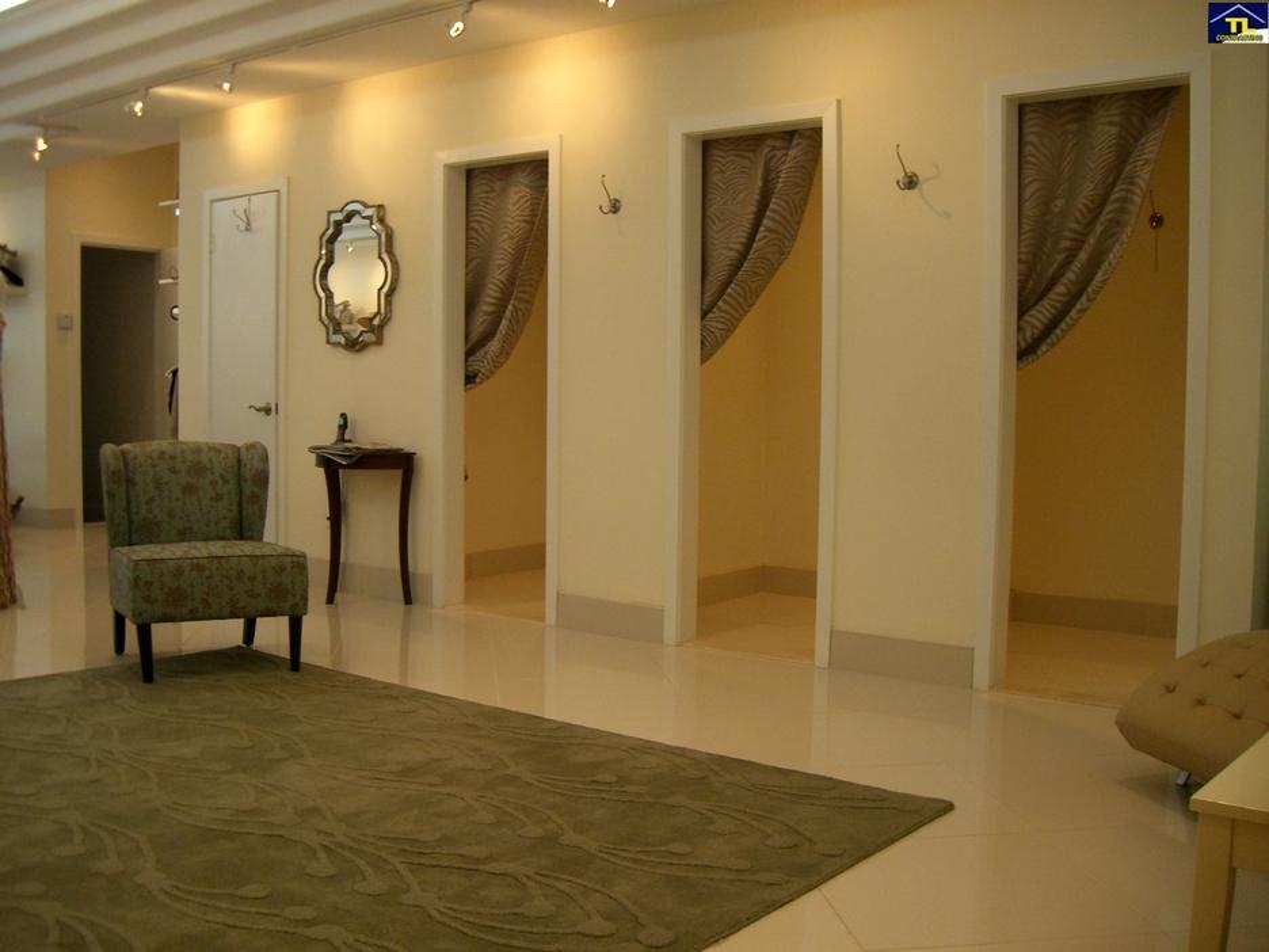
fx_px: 1393
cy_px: 476
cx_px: 634
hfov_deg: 49.0
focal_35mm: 38
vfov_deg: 37.7
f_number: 2.7
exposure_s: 1/60
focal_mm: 6.2
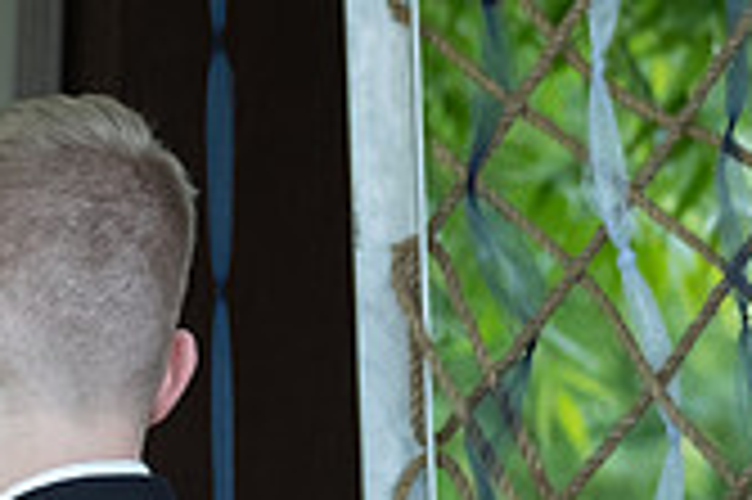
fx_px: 14482
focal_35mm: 694
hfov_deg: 3.0
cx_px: -148
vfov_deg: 2.0
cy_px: 910
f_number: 4.6
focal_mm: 111.3
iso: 800
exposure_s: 1/1000
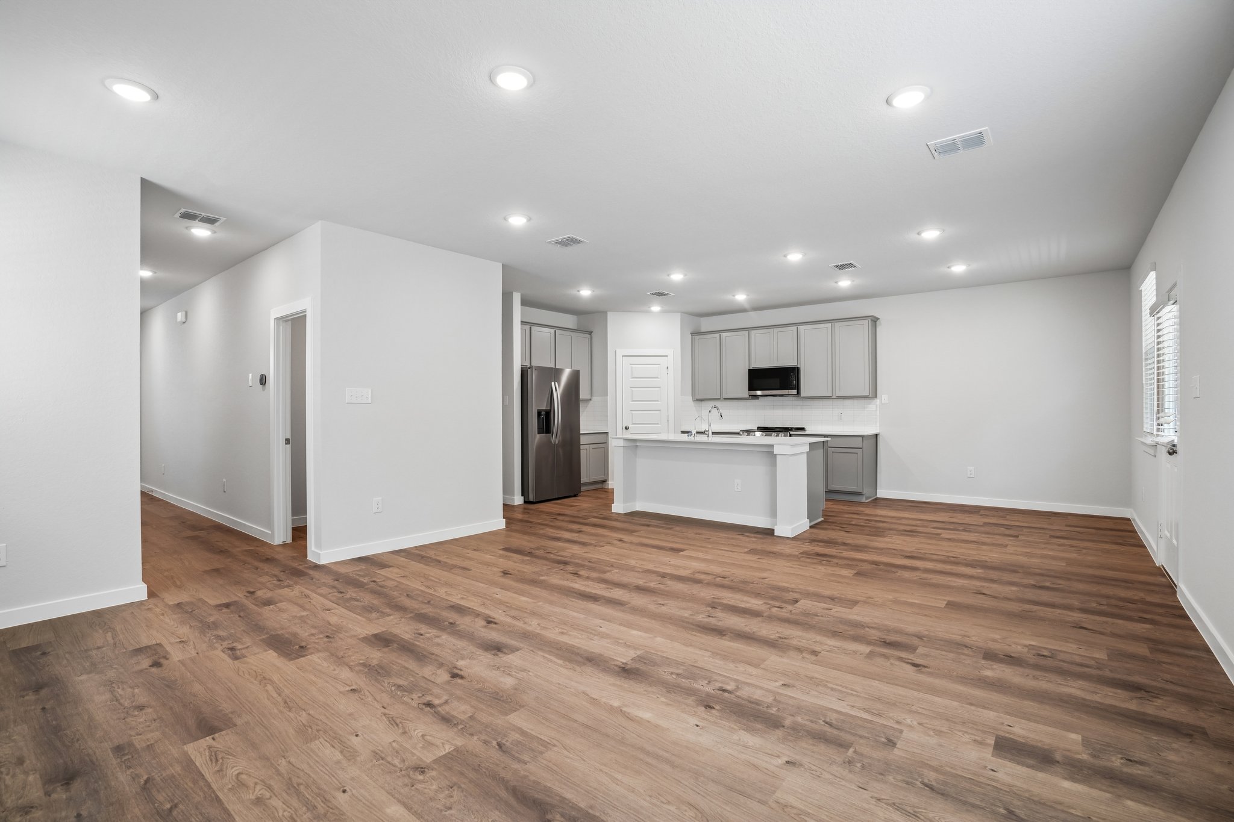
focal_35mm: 16
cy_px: 411
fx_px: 548
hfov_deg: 96.7
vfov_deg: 73.7
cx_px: 617
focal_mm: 16
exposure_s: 1/15
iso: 400
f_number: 8
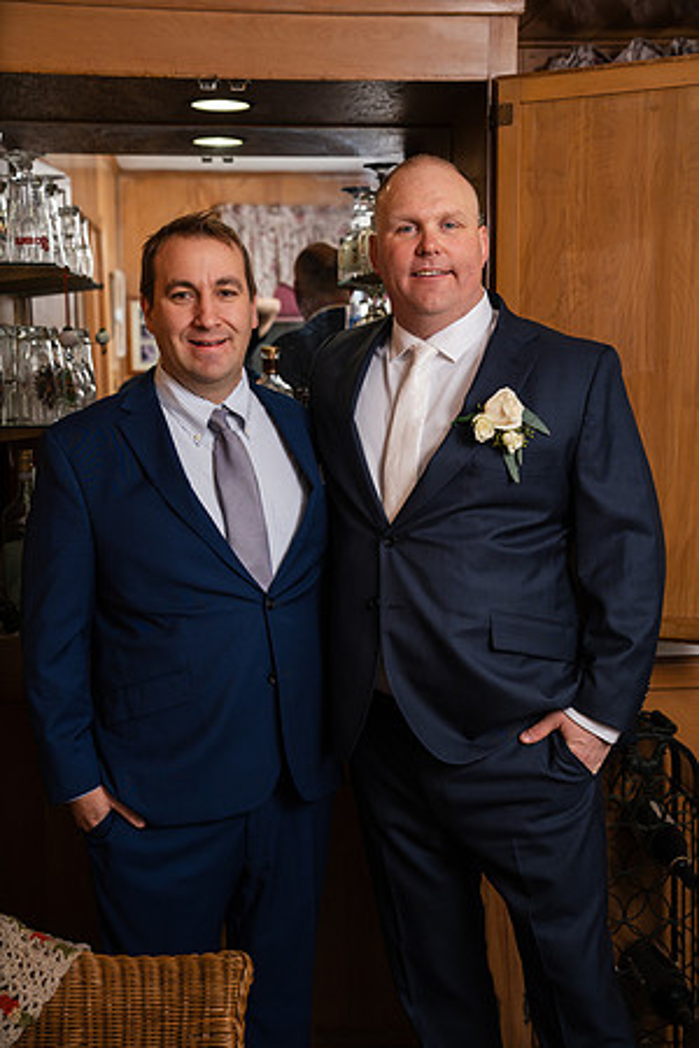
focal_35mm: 48
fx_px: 1398
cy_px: 524
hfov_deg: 28.1
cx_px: 350
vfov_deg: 41.1
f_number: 4
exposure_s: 1/200
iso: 250
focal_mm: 48
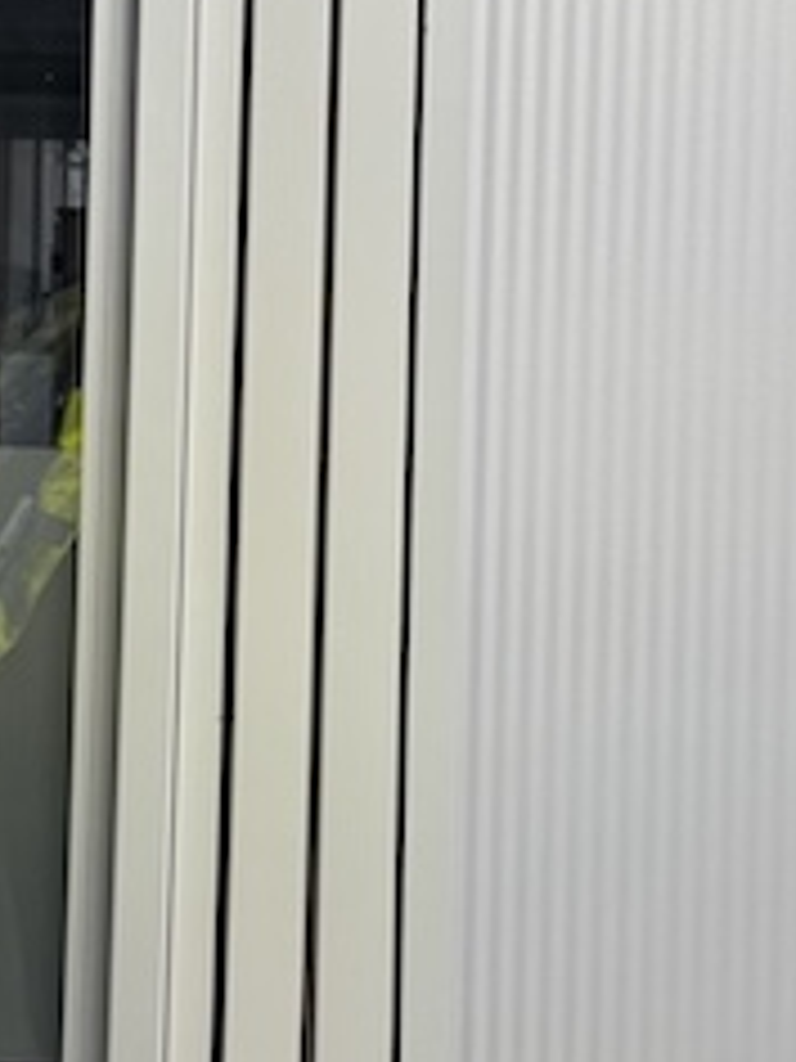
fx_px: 1993
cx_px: 283
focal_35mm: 65
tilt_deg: +0.3
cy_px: 436
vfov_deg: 29.8
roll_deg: +0.1
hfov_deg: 22.5
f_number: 1.78
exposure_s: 1/100
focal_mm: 6.76
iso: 100
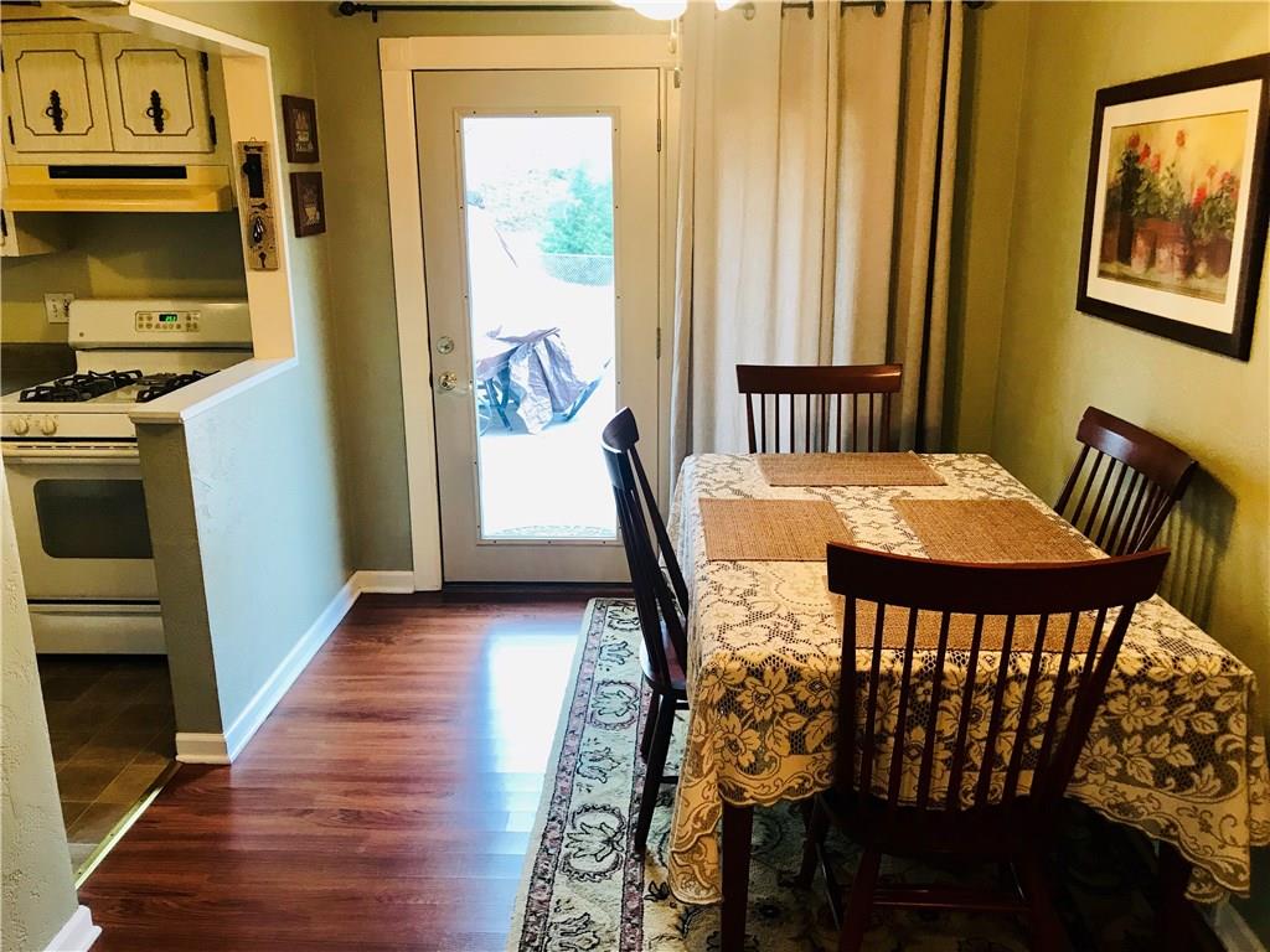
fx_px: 1027
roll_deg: +0.3
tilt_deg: -15.1
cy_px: 476
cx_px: 635
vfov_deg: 49.7
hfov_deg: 63.4
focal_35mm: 28
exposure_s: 1/20
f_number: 1.8
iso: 40
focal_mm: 3.99
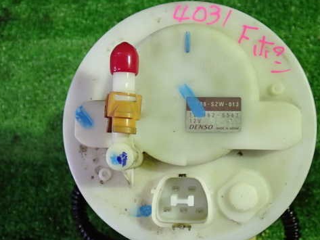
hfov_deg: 36.8
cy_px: 122
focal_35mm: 52
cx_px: 181
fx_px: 481
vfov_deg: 28.0
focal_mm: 7.31
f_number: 2.8
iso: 640
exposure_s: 1/40
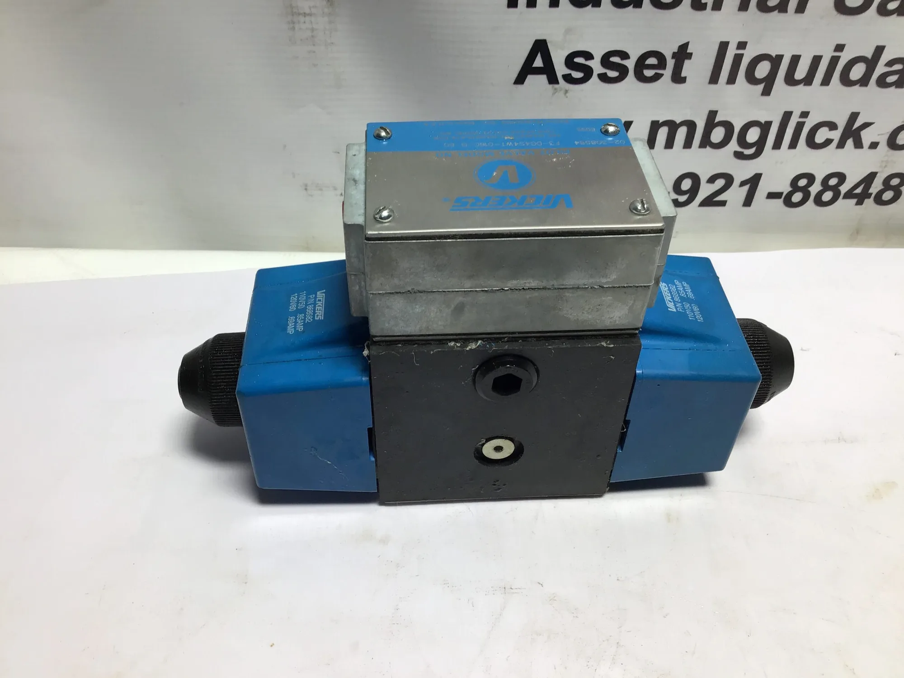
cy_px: 339
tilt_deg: -44.6
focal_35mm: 31
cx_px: 452
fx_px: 810
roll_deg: -3.5
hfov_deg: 58.4
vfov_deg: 45.4
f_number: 2.4
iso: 40
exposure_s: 1/120
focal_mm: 3.3
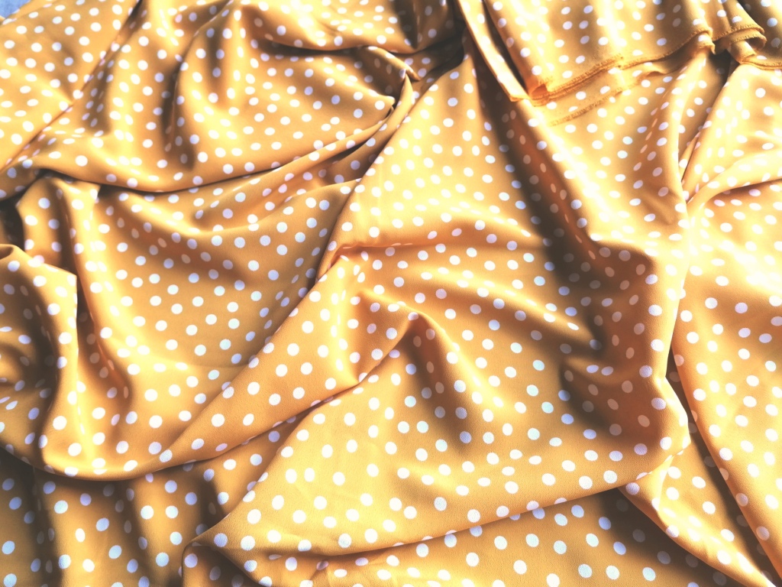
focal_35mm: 27
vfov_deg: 51.4
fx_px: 610
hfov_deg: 65.3
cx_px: 391
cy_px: 294
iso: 50
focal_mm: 4.75
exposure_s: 1/50
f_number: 1.8
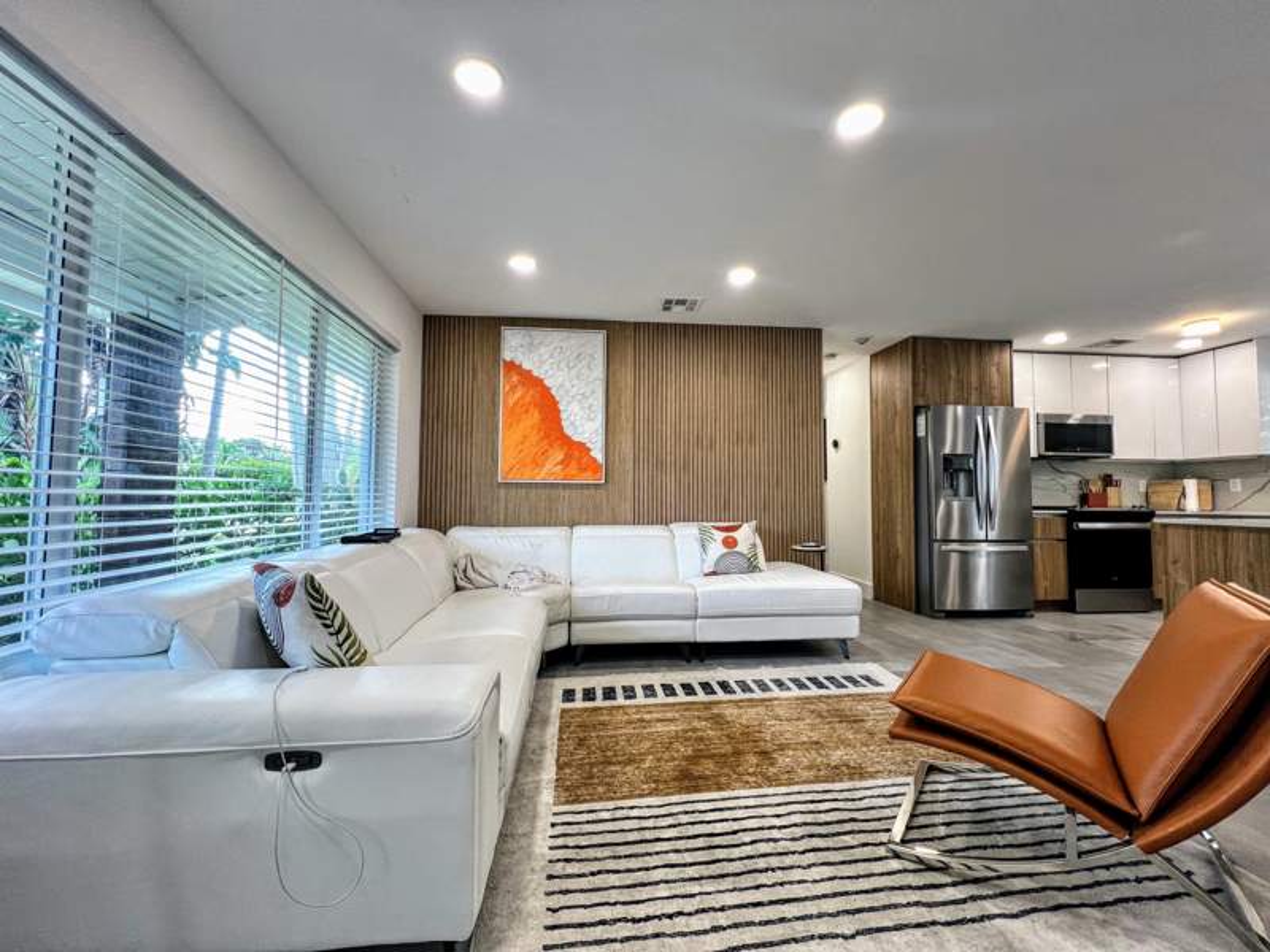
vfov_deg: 89.9
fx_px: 477
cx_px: 635
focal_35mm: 13
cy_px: 476
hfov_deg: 106.2
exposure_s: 1/120
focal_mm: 1.57
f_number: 1.8
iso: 100
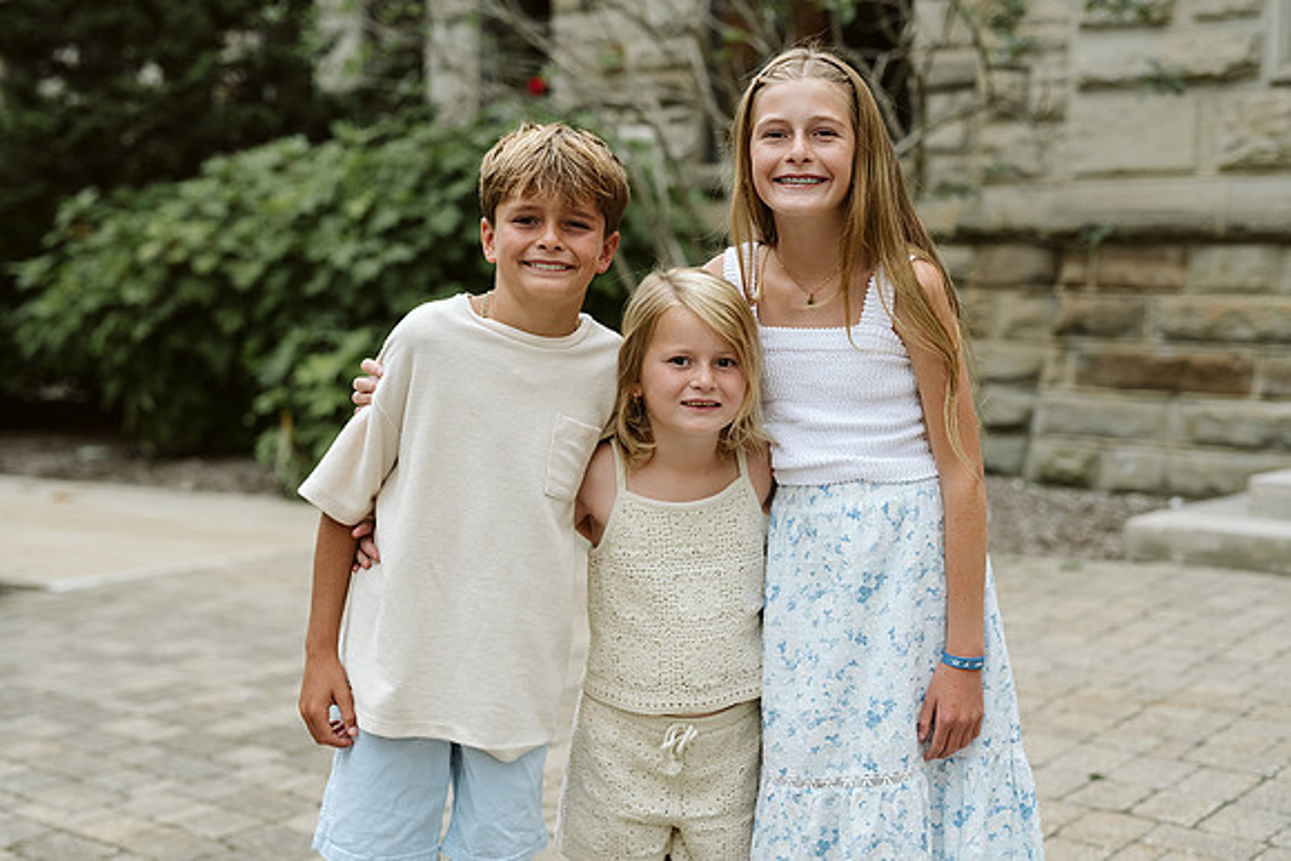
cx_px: 646
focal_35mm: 50
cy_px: 430
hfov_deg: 39.6
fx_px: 1793
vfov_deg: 27.0
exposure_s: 1/400
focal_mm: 50
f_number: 2.8
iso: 640
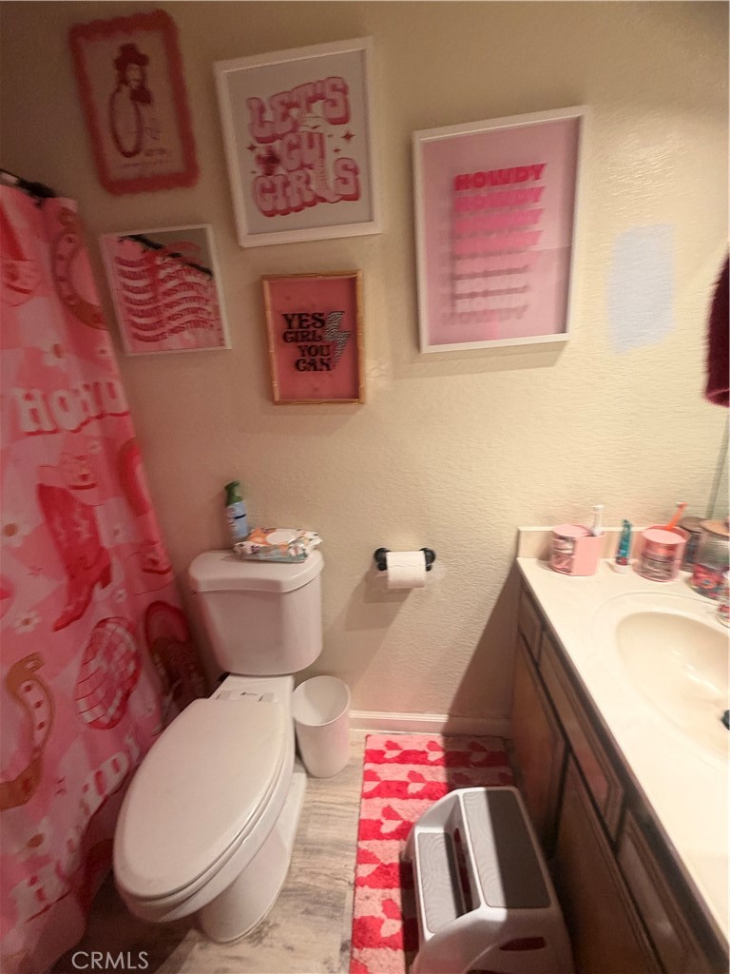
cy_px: 487
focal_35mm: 14
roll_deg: +3.6
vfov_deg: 102.1
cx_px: 365
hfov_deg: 85.7
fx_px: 394
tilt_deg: -19.9
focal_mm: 2.22
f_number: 2.2
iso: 200
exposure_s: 1/60
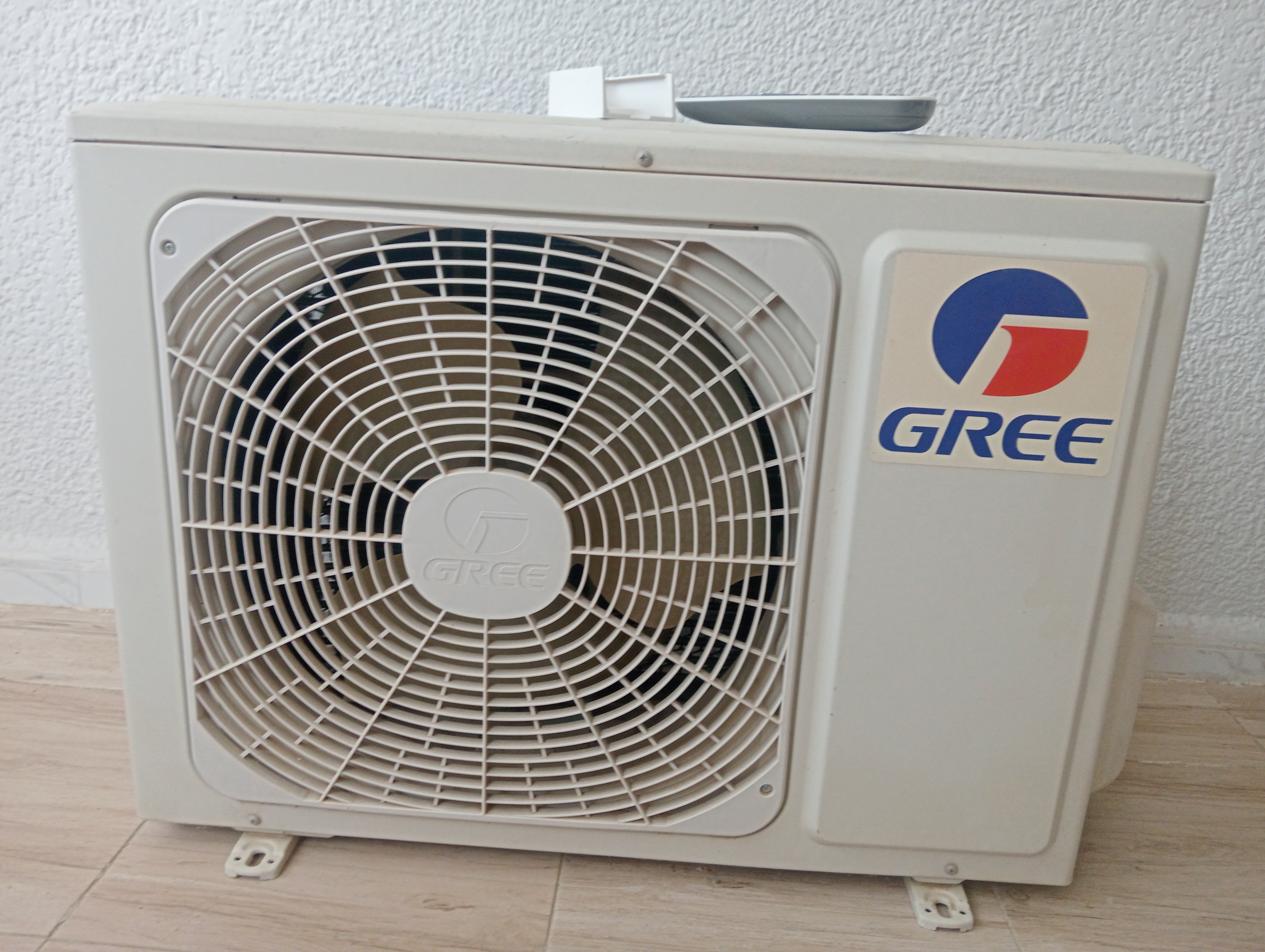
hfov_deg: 63.4
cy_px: 476
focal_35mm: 28
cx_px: 632
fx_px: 1025
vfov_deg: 49.9
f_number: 1.8
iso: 201
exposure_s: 1/33.3
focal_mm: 3.98
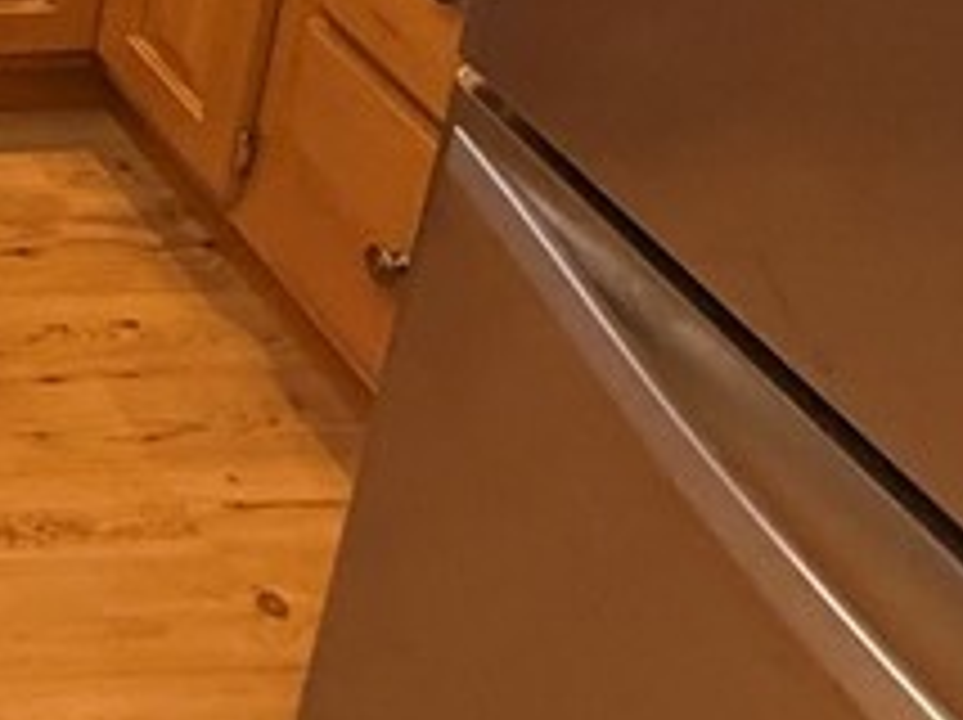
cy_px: -675
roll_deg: +1.7
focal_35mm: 67
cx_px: -976
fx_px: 1862
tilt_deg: -16.6
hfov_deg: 18.5
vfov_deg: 16.9
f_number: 2.2
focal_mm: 2.22
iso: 320
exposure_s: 1/120
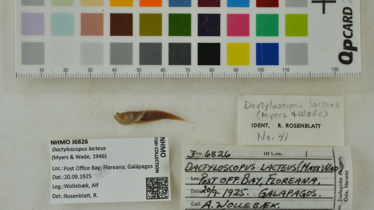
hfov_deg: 33.3
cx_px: 187
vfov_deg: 19.1
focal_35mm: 63
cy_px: 101
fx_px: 625
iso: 800
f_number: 16
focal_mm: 60
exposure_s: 1/200
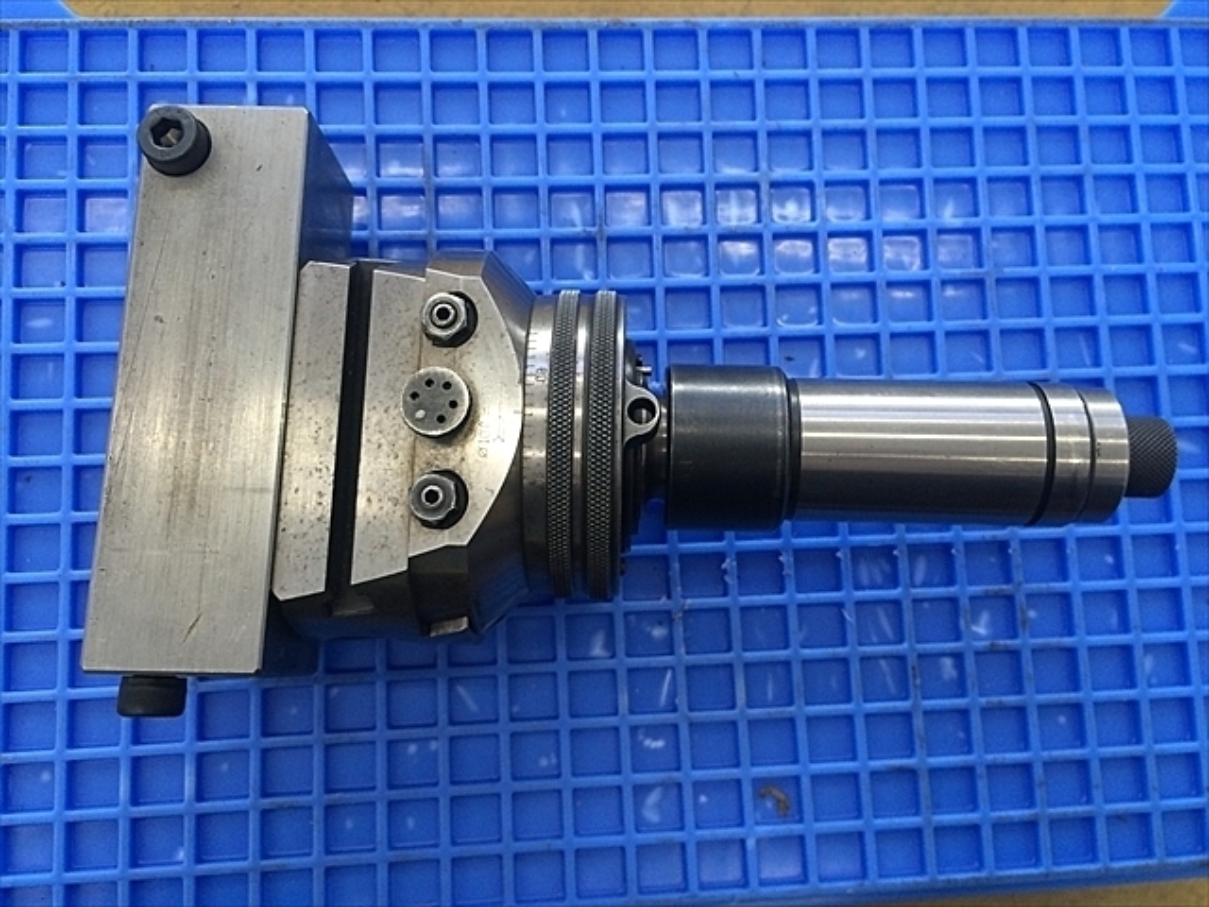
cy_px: 454
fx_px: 1013
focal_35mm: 29
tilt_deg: -82.9
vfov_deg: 48.2
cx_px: 604
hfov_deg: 61.7
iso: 50
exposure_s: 1/30
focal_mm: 4.15
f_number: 2.2
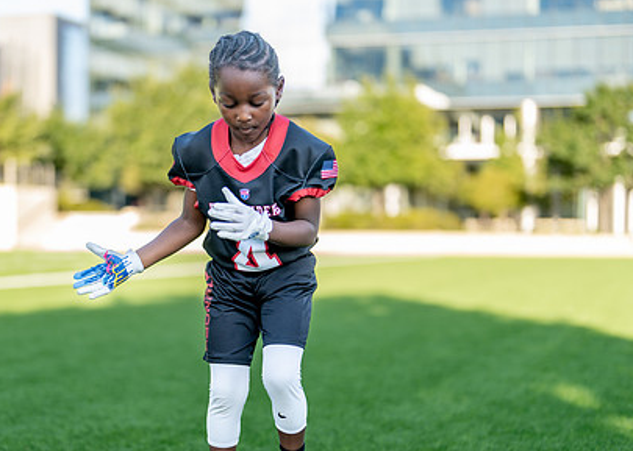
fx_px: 1348
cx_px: 224
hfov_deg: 26.3
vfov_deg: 19.0
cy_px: 278
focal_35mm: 75
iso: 100
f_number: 1.2
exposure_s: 1/1000
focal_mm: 50
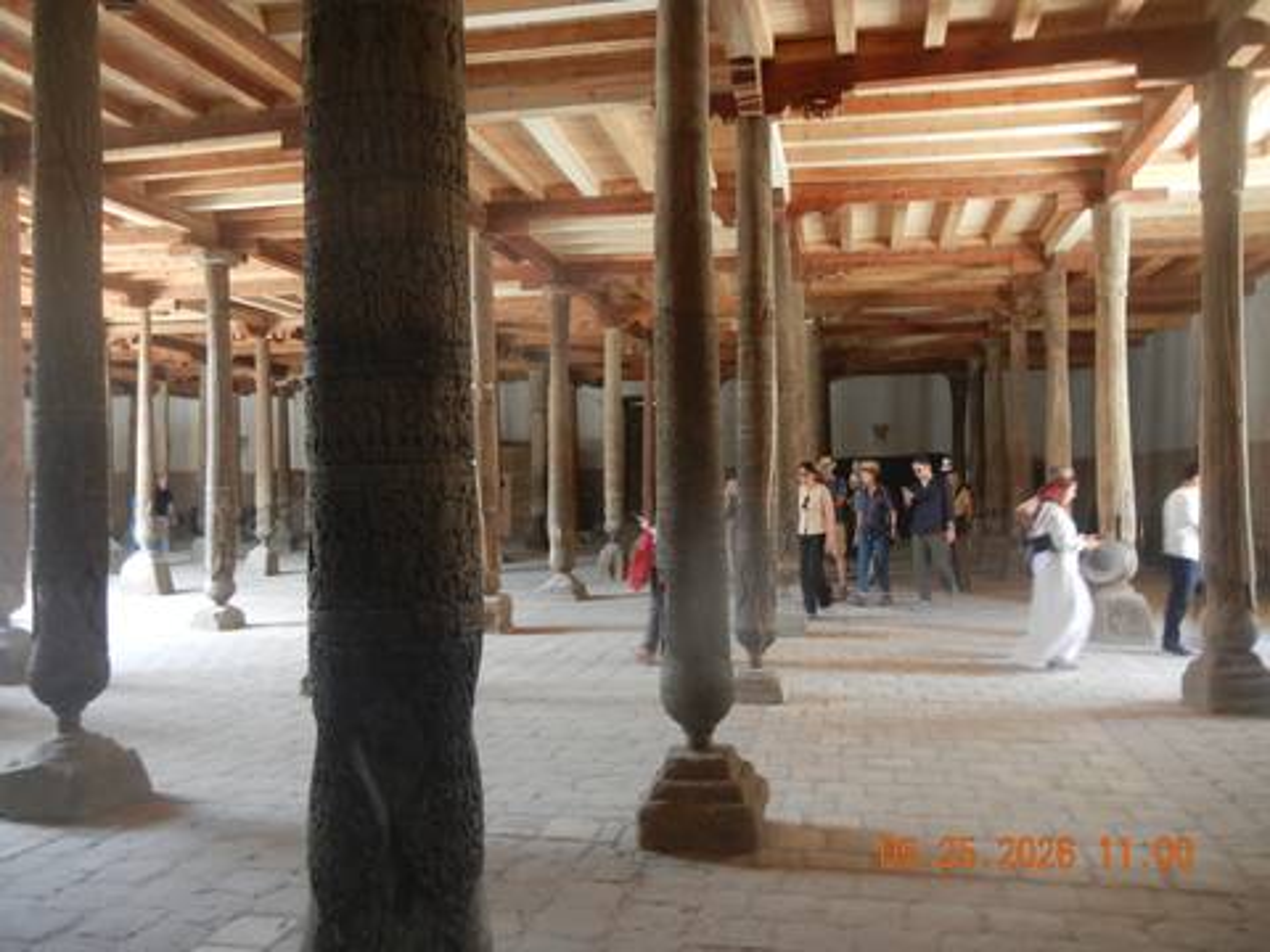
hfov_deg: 60.0
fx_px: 1101
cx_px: 635
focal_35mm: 30
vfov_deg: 46.8
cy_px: 476
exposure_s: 1/13
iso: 400
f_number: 3.5
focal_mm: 5.4
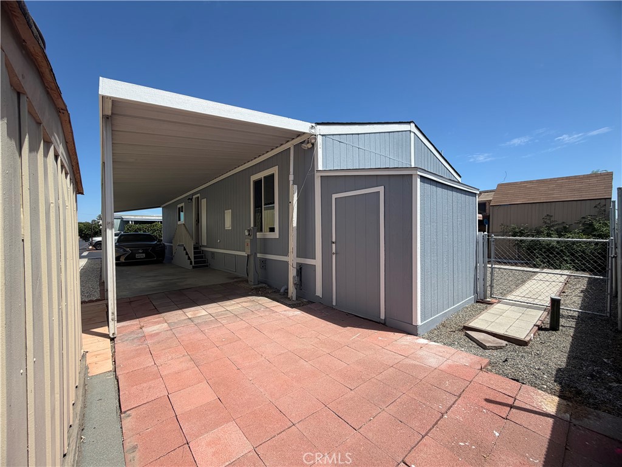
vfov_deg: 85.7
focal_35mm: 14
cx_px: 311
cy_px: 234
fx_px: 252
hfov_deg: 102.1
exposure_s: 1/809
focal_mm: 2.22
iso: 20
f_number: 2.2
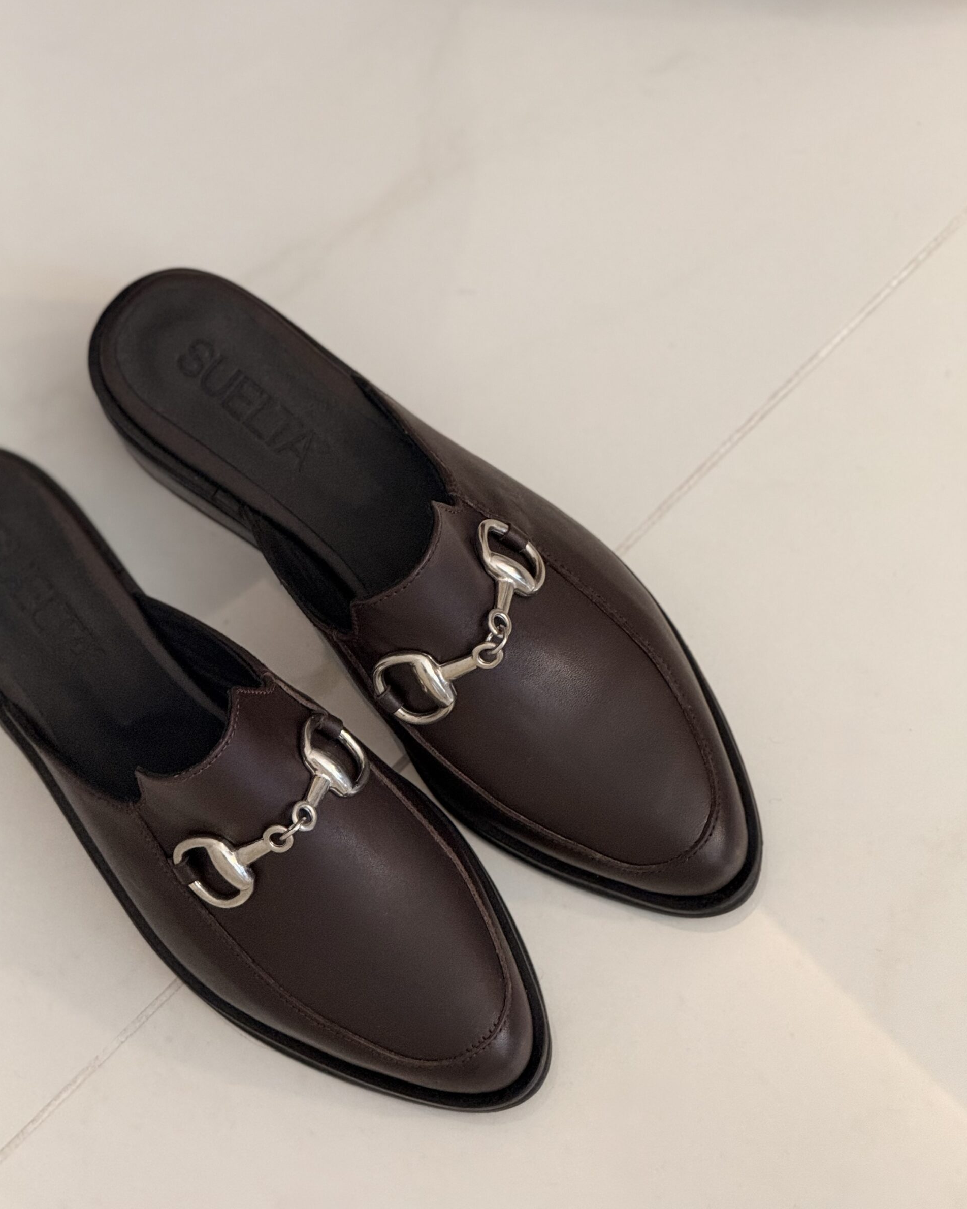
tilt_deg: -73.2
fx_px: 4508
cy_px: 624
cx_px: 485
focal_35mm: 126
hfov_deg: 12.2
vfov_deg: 15.3
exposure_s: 1/50
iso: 250
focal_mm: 15.66
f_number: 2.8
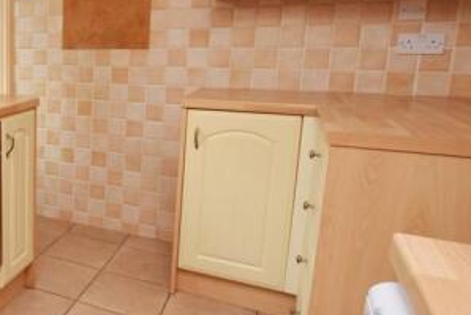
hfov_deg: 44.7
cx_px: -37
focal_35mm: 33
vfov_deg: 39.8
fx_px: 432
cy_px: 120
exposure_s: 1/125
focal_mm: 10
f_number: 5.6
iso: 400
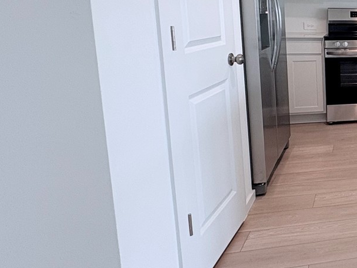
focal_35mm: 37
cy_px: 59
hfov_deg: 35.1
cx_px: 461
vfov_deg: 37.5
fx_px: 382
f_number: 2.2
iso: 160
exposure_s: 1/120
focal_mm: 2.22
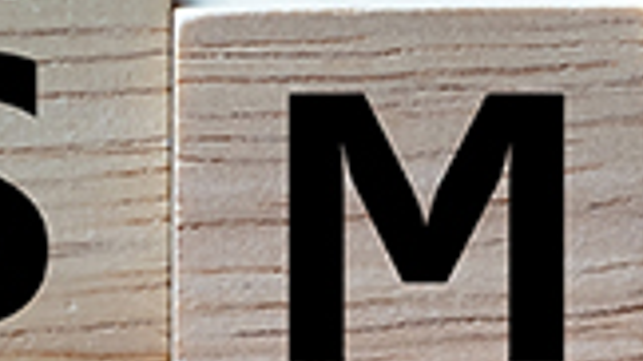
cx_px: 413
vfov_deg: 5.1
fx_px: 4091
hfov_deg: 9.0
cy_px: 240
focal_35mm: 240
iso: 200
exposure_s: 1/160
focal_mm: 35
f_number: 4
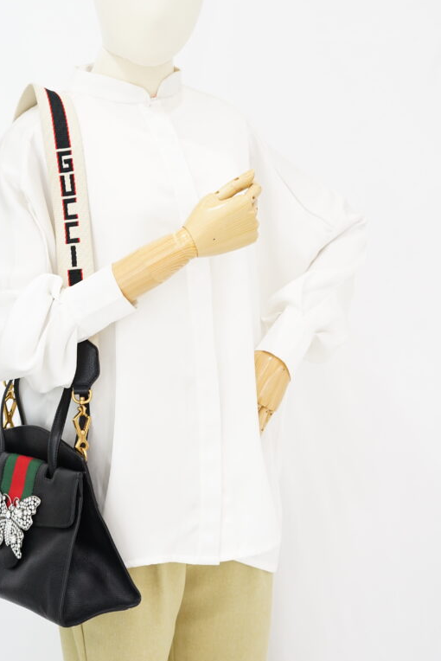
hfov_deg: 20.3
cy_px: 321
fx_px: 1230
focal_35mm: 67
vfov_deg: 30.1
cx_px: 148
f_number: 5
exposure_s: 1/13
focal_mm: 50
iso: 640
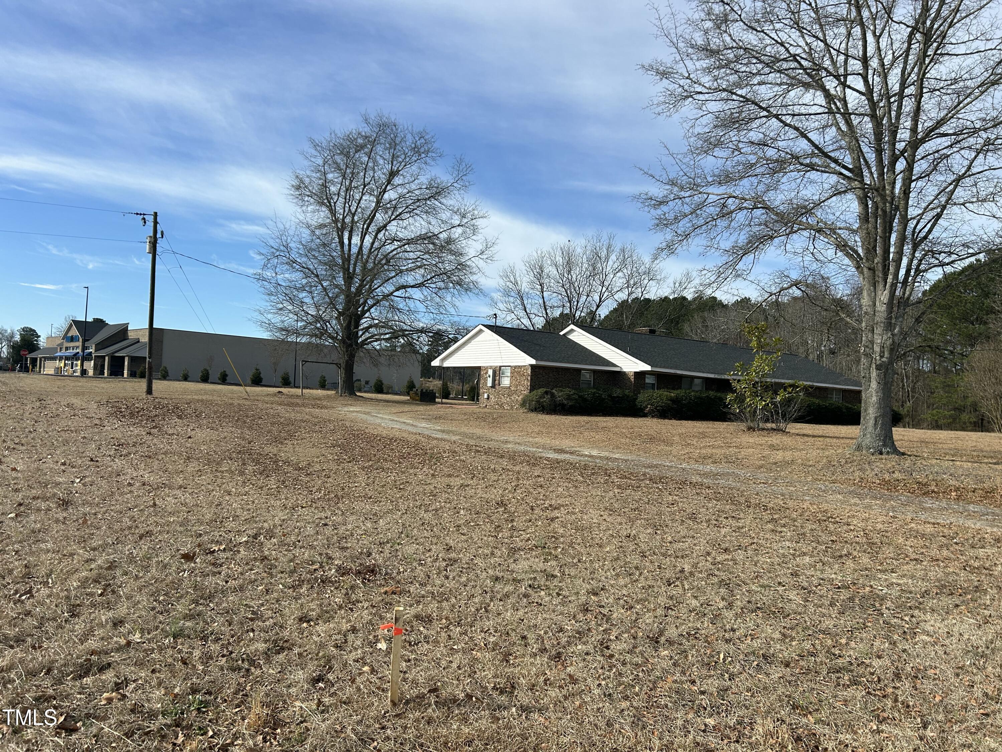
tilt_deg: +0.8
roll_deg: -1.8
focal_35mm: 26
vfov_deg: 53.1
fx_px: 753
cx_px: 501
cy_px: 376
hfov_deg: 67.3
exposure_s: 1/4444
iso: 50
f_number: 1.5
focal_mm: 5.7
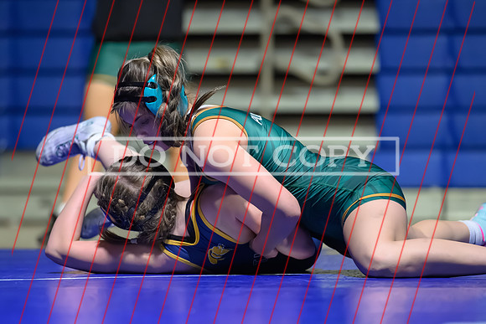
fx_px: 3658
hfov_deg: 7.6
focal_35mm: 271
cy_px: 202
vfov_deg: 5.1
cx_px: 207
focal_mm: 200
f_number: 2.8
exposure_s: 1/640
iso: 8000
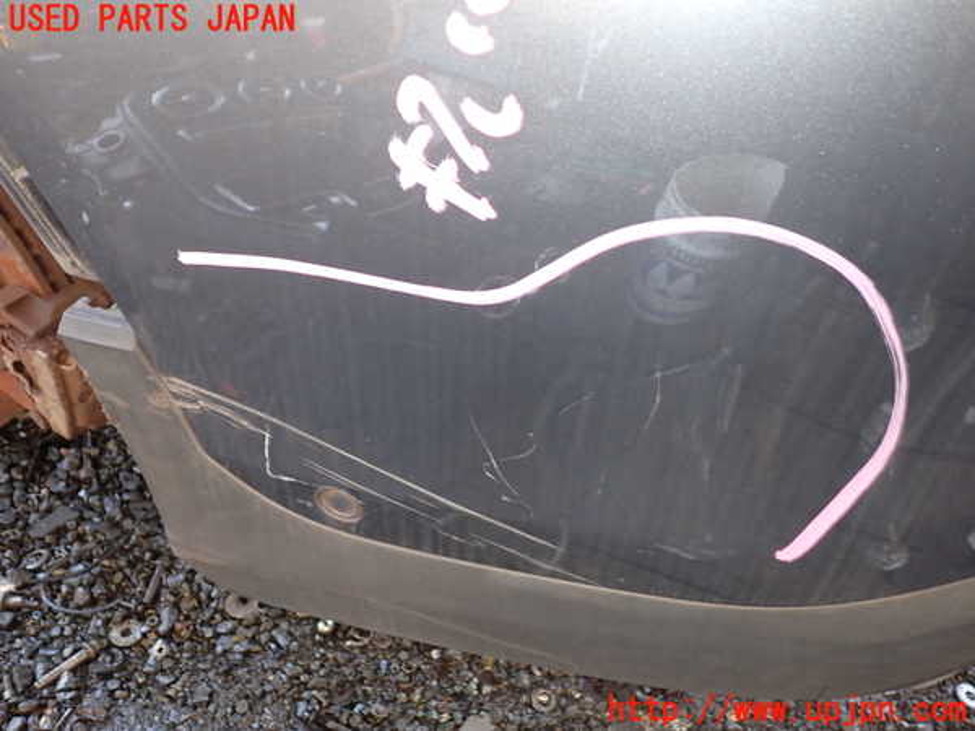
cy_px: 366
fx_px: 845
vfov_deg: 46.8
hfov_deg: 60.0
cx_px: 488
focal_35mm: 30
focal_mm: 5.4
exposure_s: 1/30
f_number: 2.3
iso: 200
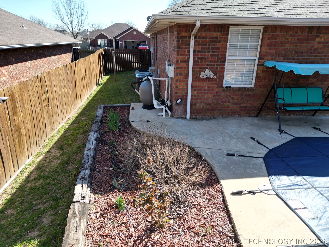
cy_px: 124
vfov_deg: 56.8
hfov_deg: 71.6
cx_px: 164
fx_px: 228
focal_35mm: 24
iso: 100
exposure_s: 1/1000
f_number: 1.7
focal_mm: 6.72
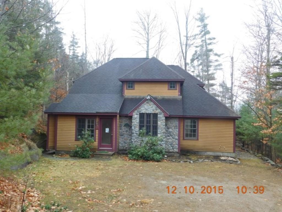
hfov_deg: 60.0
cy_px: 106
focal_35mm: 30
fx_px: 244
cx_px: 141
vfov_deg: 46.8
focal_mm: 5.3
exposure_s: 1/30
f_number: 3.2
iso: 140
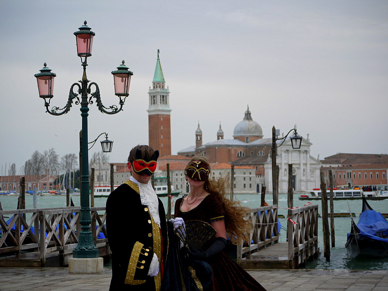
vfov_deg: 16.4
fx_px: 1009
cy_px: 146
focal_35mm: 90
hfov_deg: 21.8
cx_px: 194
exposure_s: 1/100
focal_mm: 45
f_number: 4
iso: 100
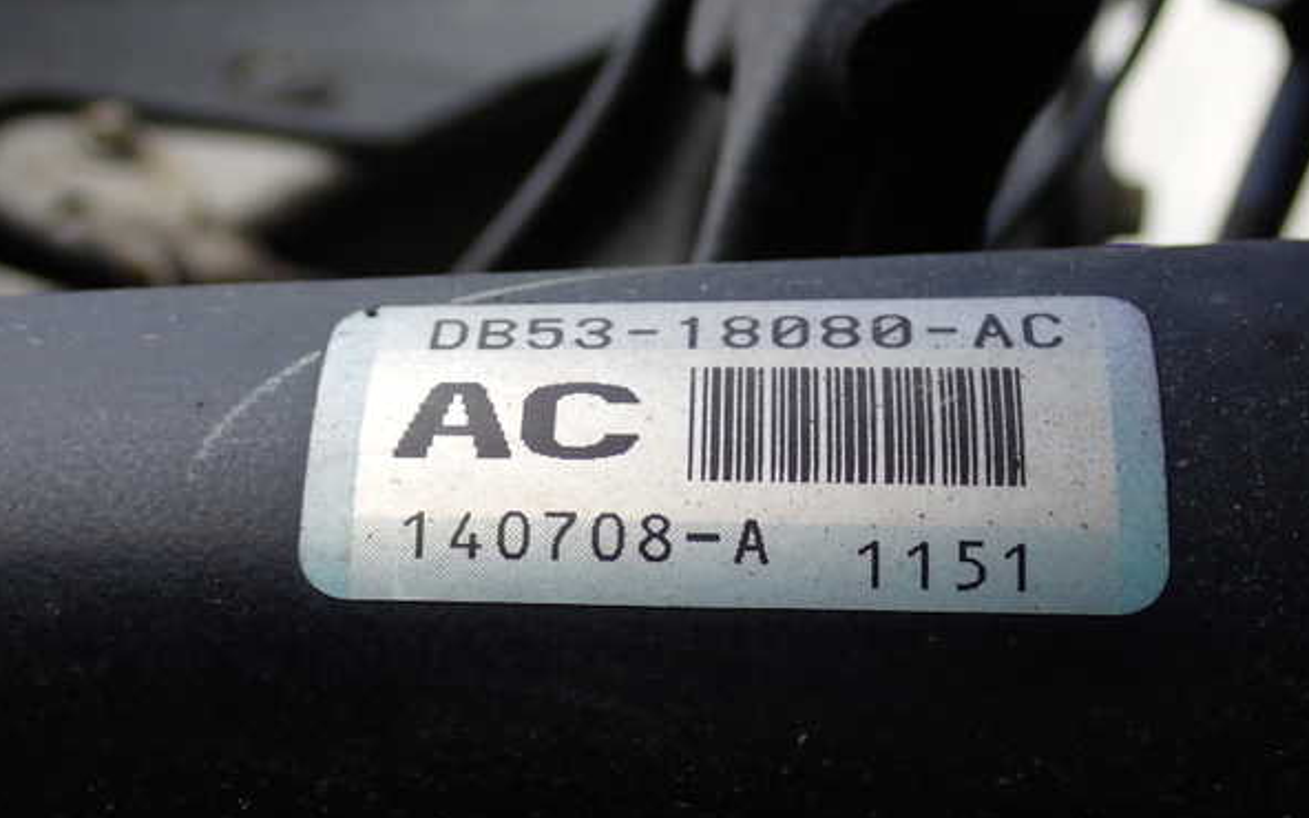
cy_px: 405
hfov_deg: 35.1
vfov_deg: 22.4
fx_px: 2069
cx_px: 654
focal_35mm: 58
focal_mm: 9.65
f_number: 3.3
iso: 160
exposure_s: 1/125
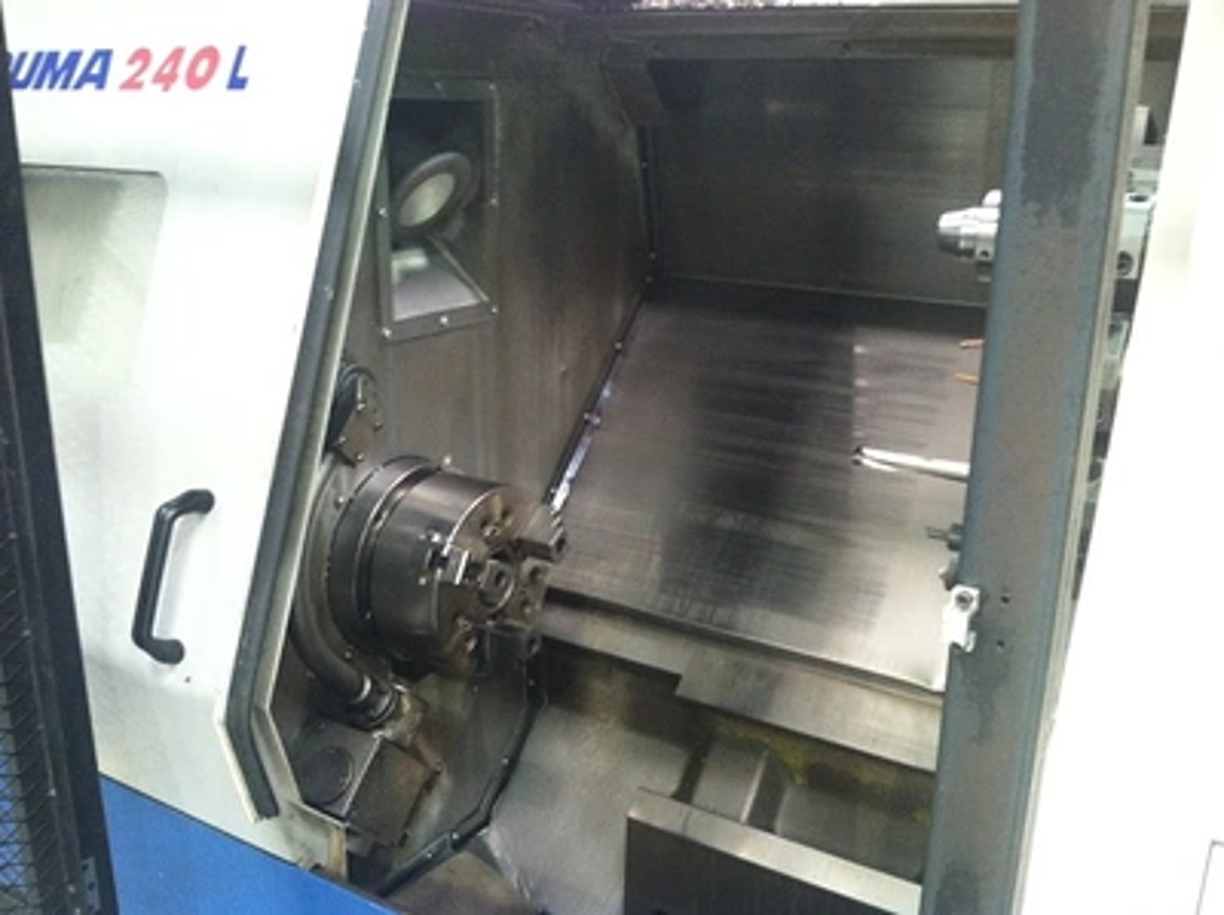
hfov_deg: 52.7
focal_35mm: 35
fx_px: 1236
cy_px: 458
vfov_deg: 40.6
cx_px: 612
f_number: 2.8
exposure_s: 1/15
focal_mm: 3.85
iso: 320
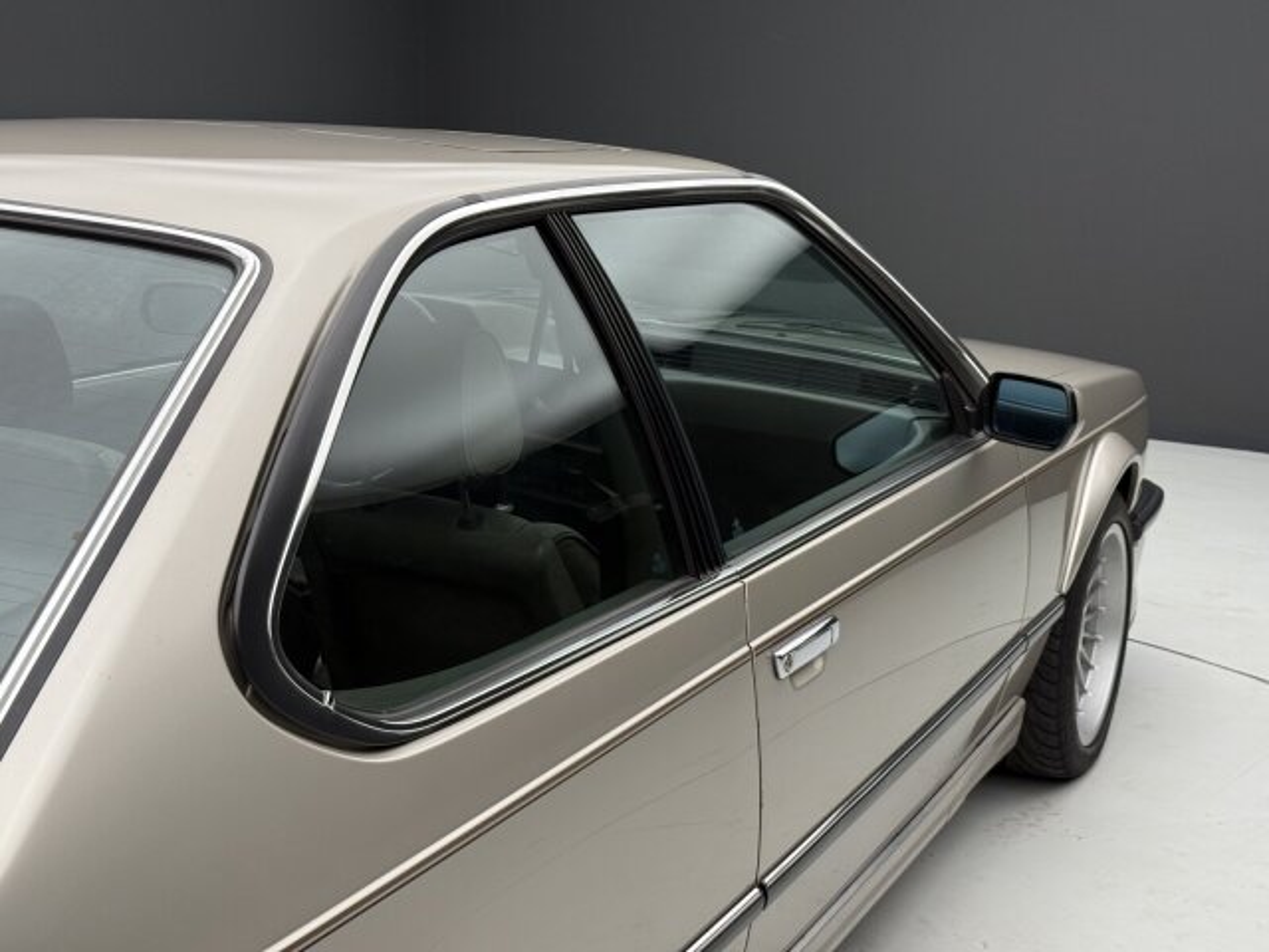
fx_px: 1760
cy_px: 476
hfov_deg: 39.7
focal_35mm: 48
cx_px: 634
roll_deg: -1.5
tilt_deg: -14.8
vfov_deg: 30.3
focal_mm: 6.76
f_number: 1.78
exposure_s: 1/70
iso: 100
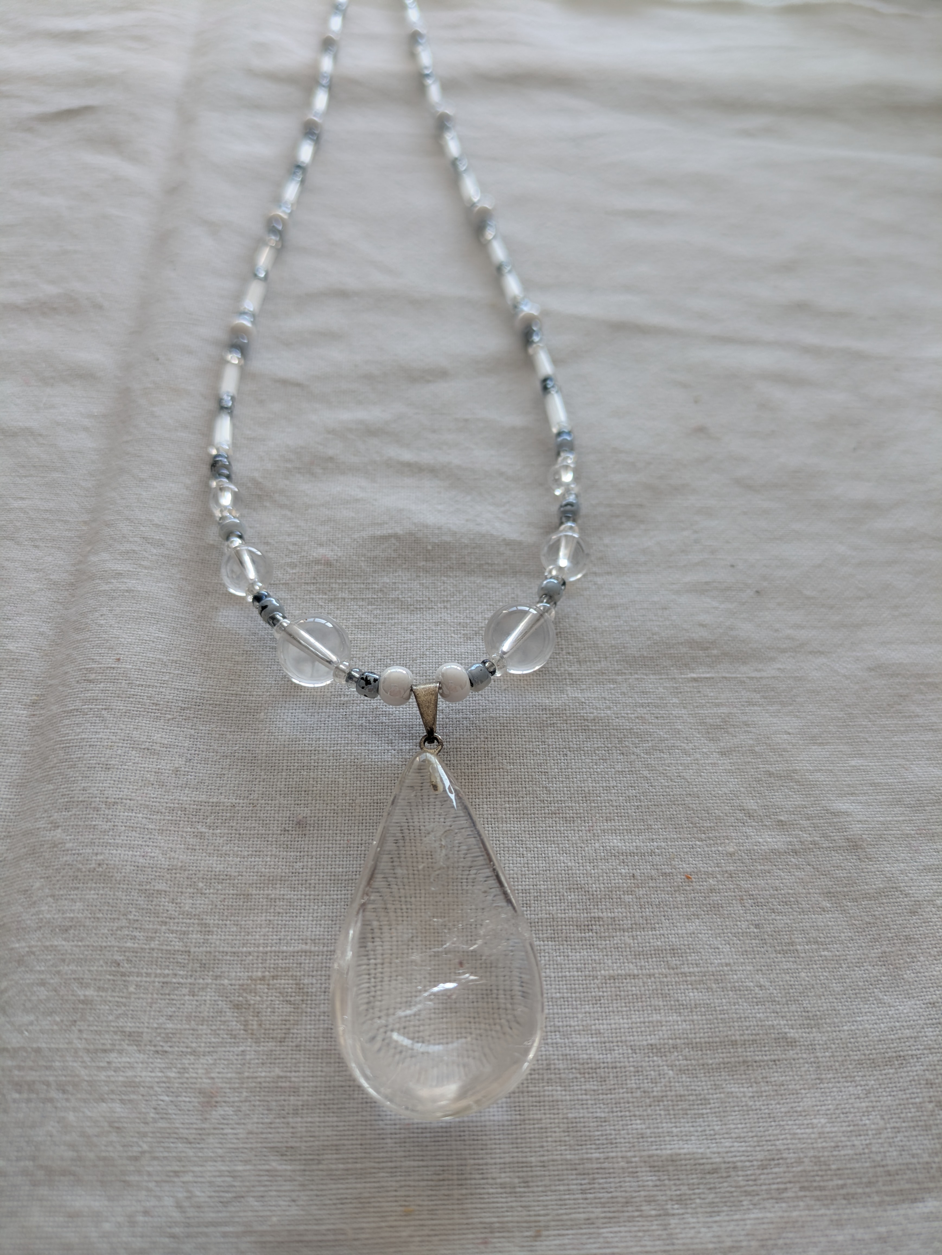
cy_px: 628
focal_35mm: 25
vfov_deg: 69.4
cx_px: 471
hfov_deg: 54.9
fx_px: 906
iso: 42
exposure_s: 1/188
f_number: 1.89
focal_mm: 5.43
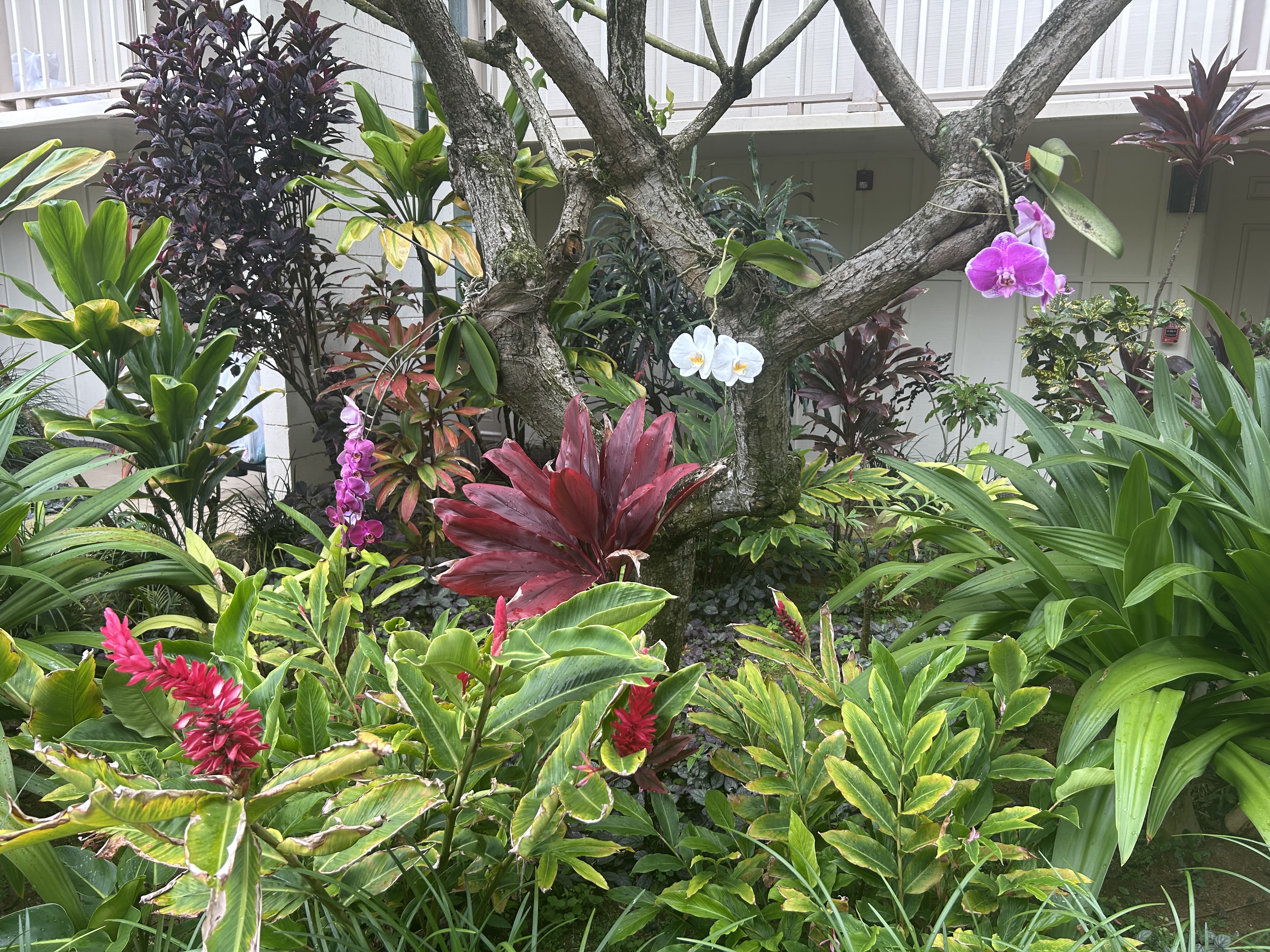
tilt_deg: -11.2
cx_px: 635
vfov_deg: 53.1
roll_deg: -0.6
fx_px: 954
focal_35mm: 26
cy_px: 476
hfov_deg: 67.3
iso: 50
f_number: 1.5
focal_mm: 5.7
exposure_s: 1/466
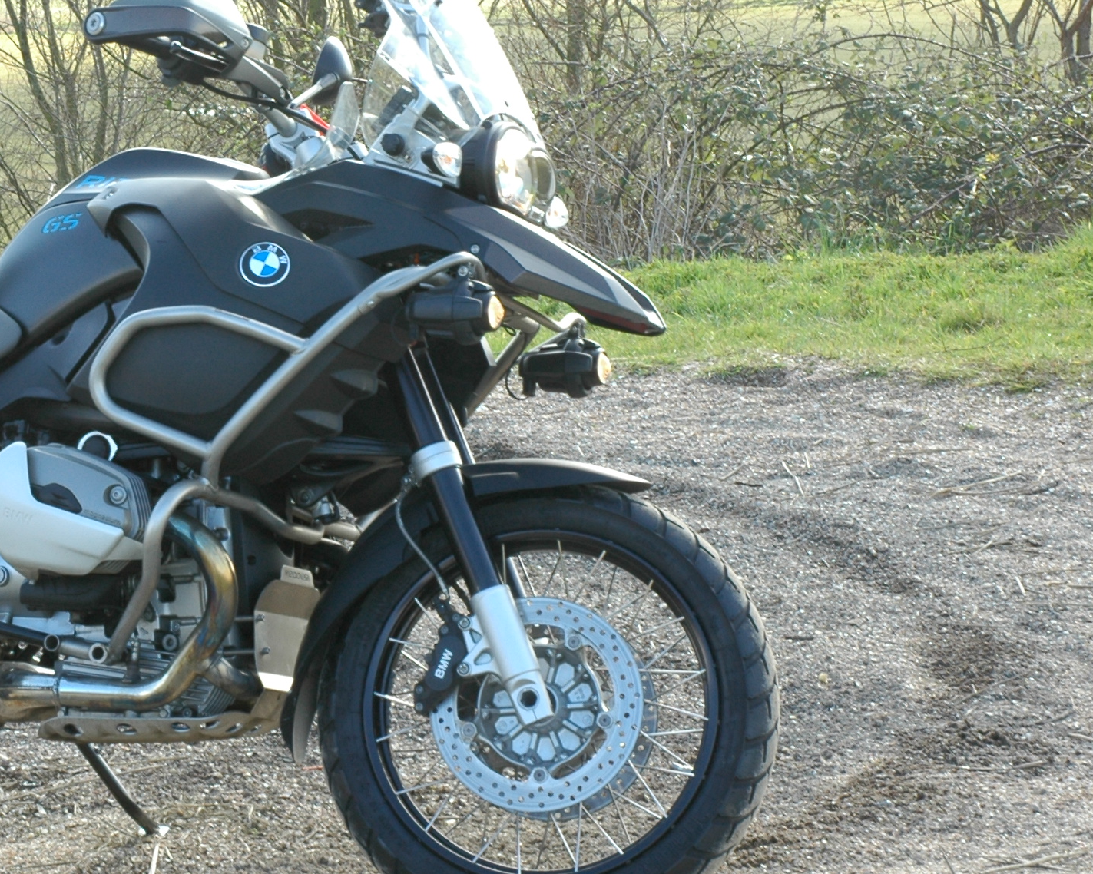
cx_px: 144
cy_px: 381
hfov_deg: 16.8
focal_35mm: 113
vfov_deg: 13.6
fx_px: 3655
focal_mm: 38
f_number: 14
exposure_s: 1/25
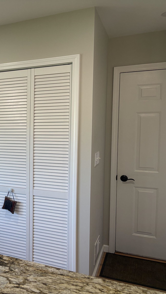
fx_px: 297
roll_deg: +1.2
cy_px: 148
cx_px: -32
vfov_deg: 52.8
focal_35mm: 38
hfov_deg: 27.5
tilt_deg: -4.0
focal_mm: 5.96
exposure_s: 1/120
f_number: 1.6
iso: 80
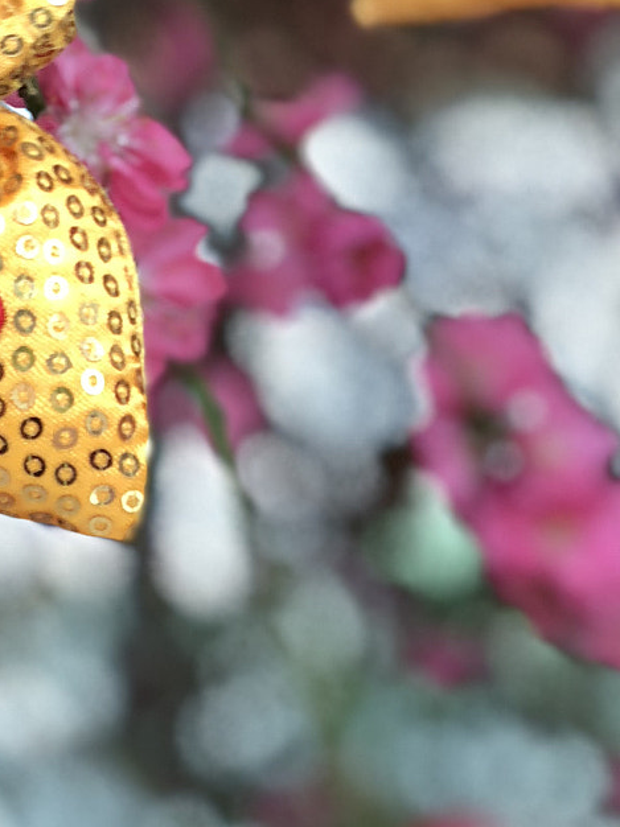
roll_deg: -3.9
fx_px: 3178
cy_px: -8
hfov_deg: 11.0
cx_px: -99
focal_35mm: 133
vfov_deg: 14.6
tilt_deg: +9.5
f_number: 2.4
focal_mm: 6
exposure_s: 1/50
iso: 40
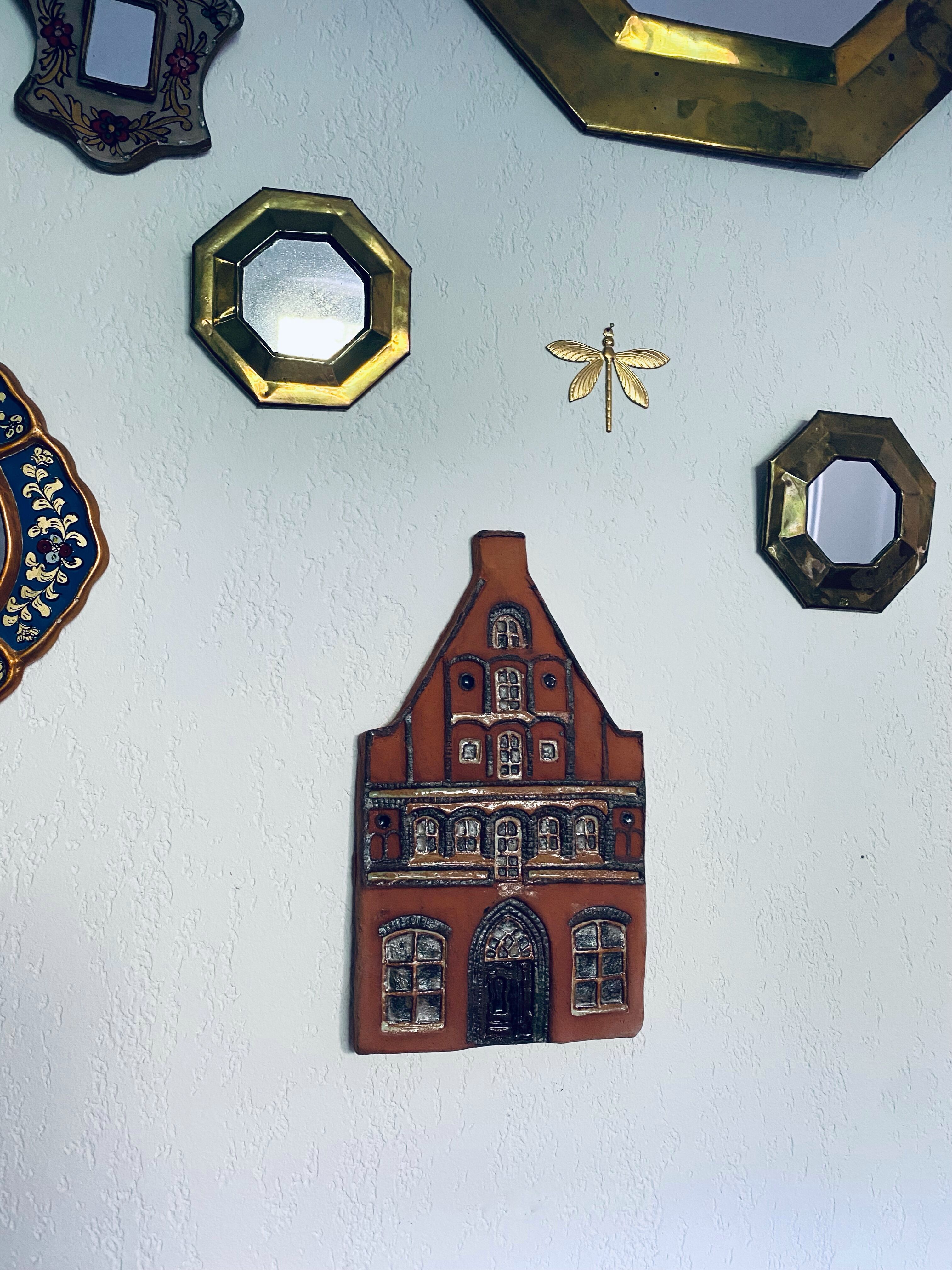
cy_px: 635
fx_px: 953
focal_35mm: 26
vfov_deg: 67.3
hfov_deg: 53.1
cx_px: 476
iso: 250
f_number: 1.8
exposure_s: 1/60
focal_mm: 4.25
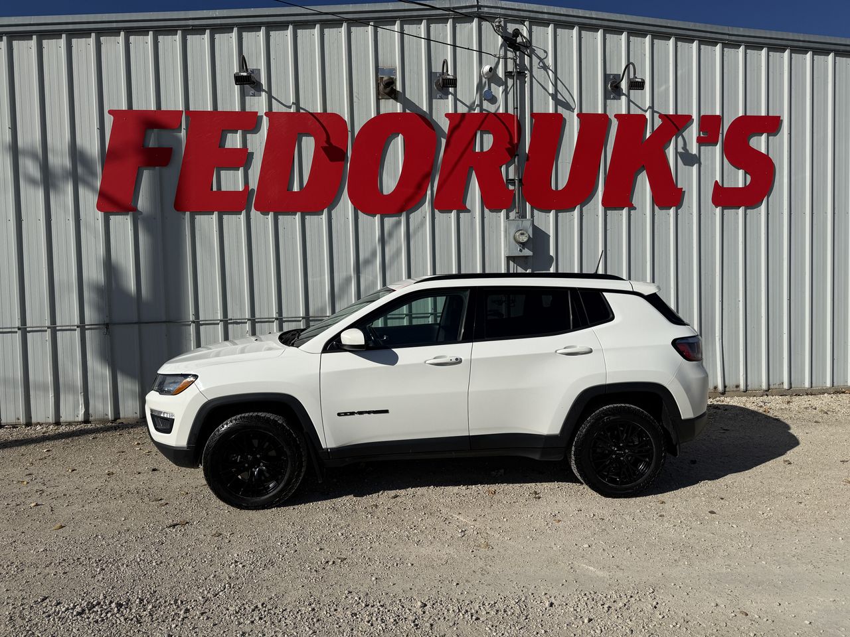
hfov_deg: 71.6
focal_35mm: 24
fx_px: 589
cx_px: 425
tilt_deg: -3.0
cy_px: 318
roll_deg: +1.3
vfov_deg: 56.8
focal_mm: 6.76
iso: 80
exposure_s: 1/11905
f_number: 1.78
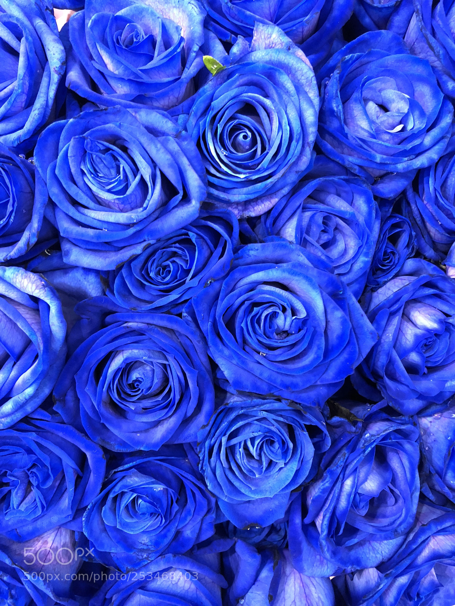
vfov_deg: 63.4
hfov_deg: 49.7
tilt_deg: -57.5
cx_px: 228
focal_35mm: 28
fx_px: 491
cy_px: 303
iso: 100
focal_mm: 4
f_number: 1.8
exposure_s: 1/6
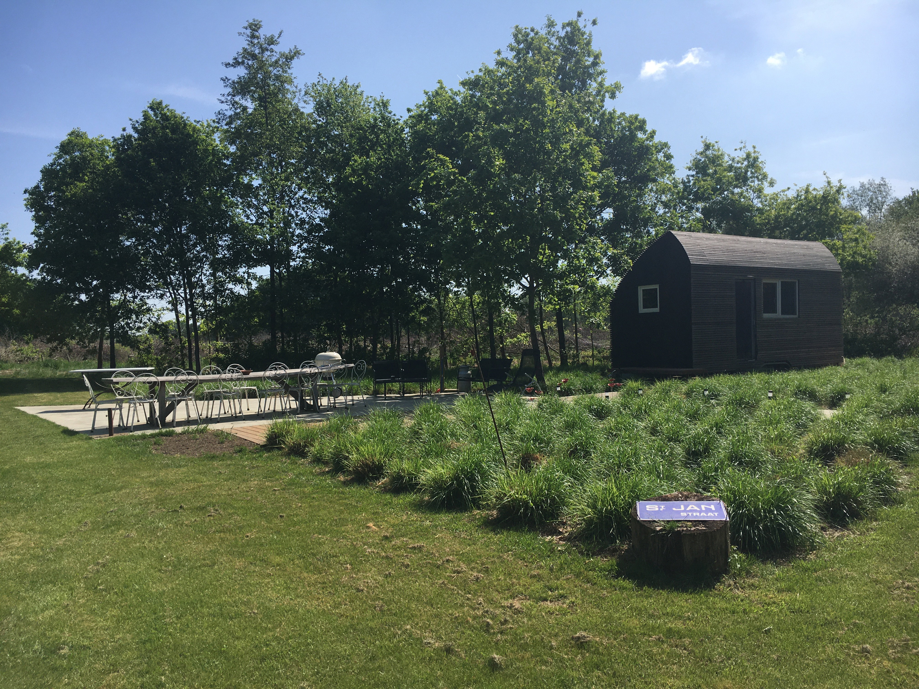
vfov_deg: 48.2
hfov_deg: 61.7
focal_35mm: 29
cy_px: 344
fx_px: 770
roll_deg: +2.2
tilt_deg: +0.1
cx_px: 460
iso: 25
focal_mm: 4.15
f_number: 2.2
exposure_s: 1/1832
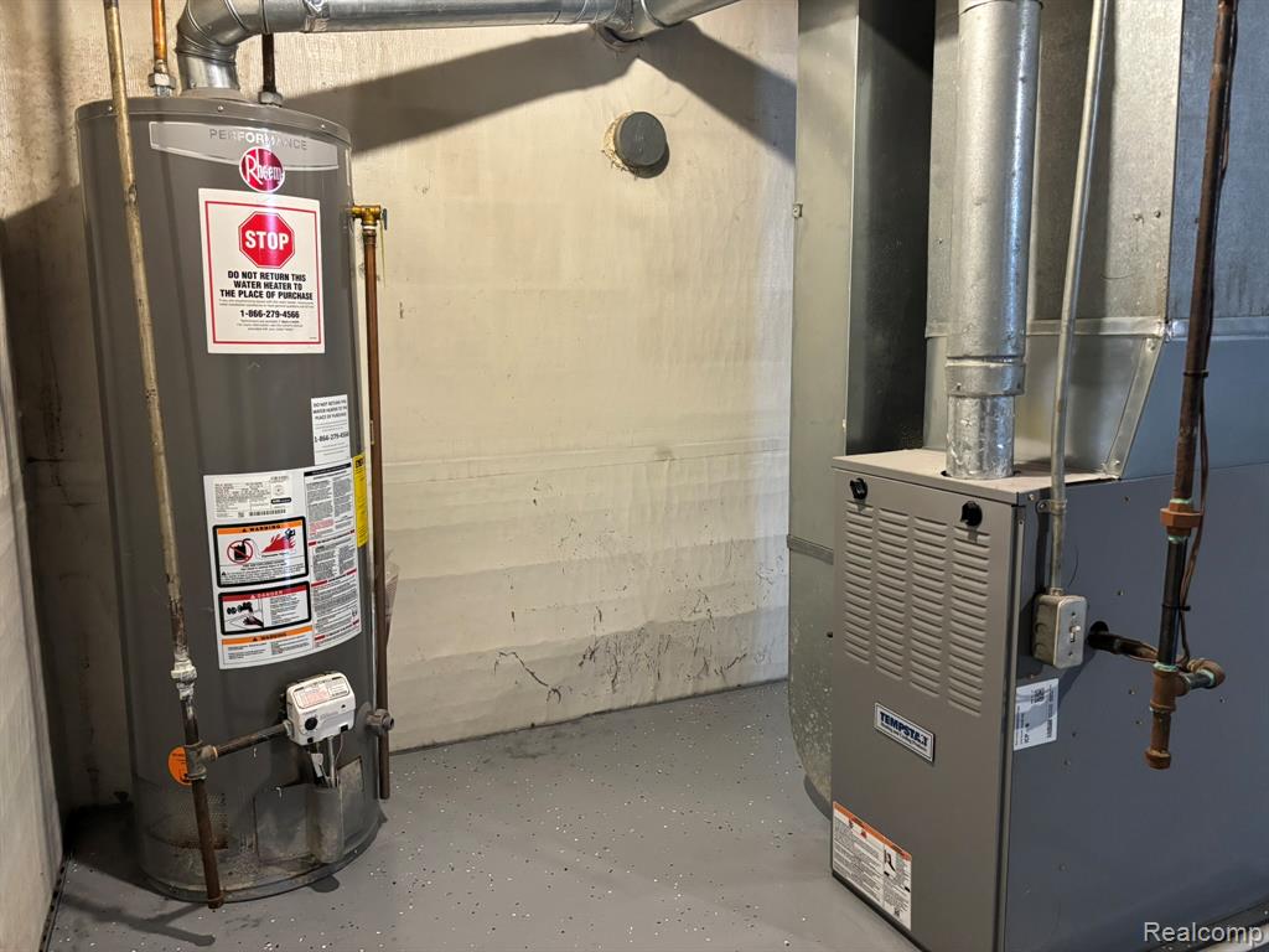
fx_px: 953
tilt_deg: -8.5
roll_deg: +1.4
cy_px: 476
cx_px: 634
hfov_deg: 67.3
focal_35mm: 26
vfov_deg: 53.1
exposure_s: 1/60
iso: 500
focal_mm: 5.96
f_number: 1.6
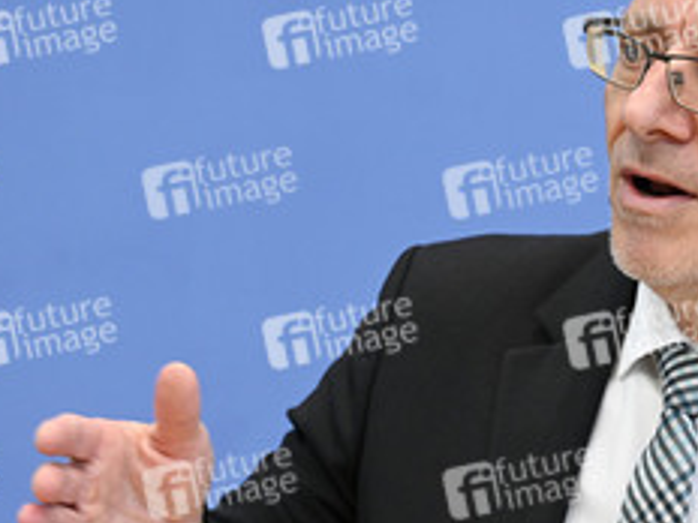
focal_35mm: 224
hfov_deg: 8.8
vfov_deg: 6.6
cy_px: 258
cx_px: 561
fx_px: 4517
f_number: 6.3
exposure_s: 1/500
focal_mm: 120
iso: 5000
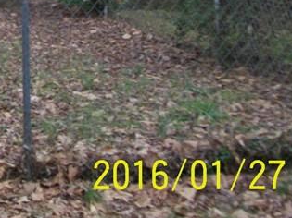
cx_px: -141
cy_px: -100
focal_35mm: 117
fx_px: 987
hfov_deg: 15.6
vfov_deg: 12.1
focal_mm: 6
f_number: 2.7
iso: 64
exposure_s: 1/160
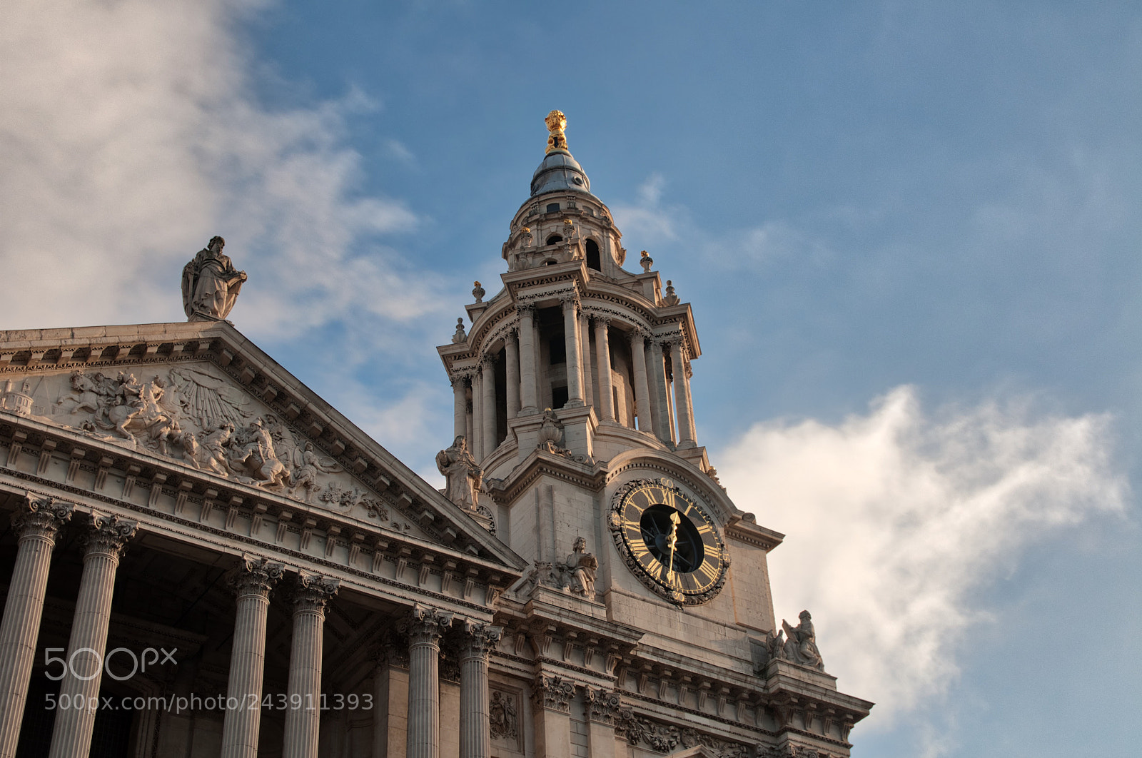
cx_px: 571
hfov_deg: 36.9
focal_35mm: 54
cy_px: 379
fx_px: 1711
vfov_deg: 25.0
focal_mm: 36
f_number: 7.1
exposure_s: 1/400
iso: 200
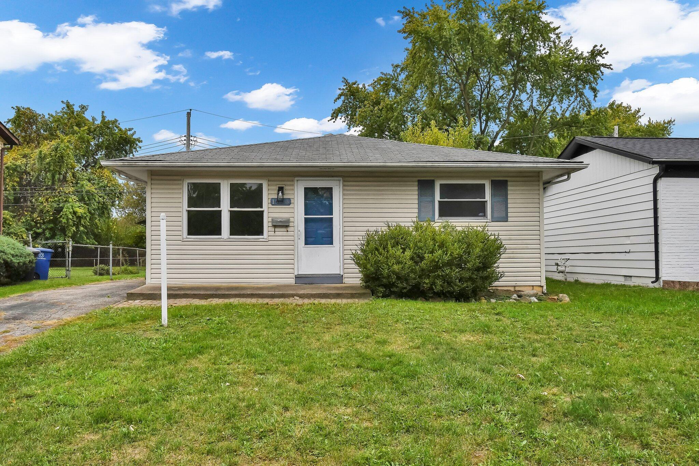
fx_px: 582
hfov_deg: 61.9
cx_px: 350
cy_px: 233
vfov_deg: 43.6
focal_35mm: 30
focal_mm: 20
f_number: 7.1
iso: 640
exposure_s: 1/800
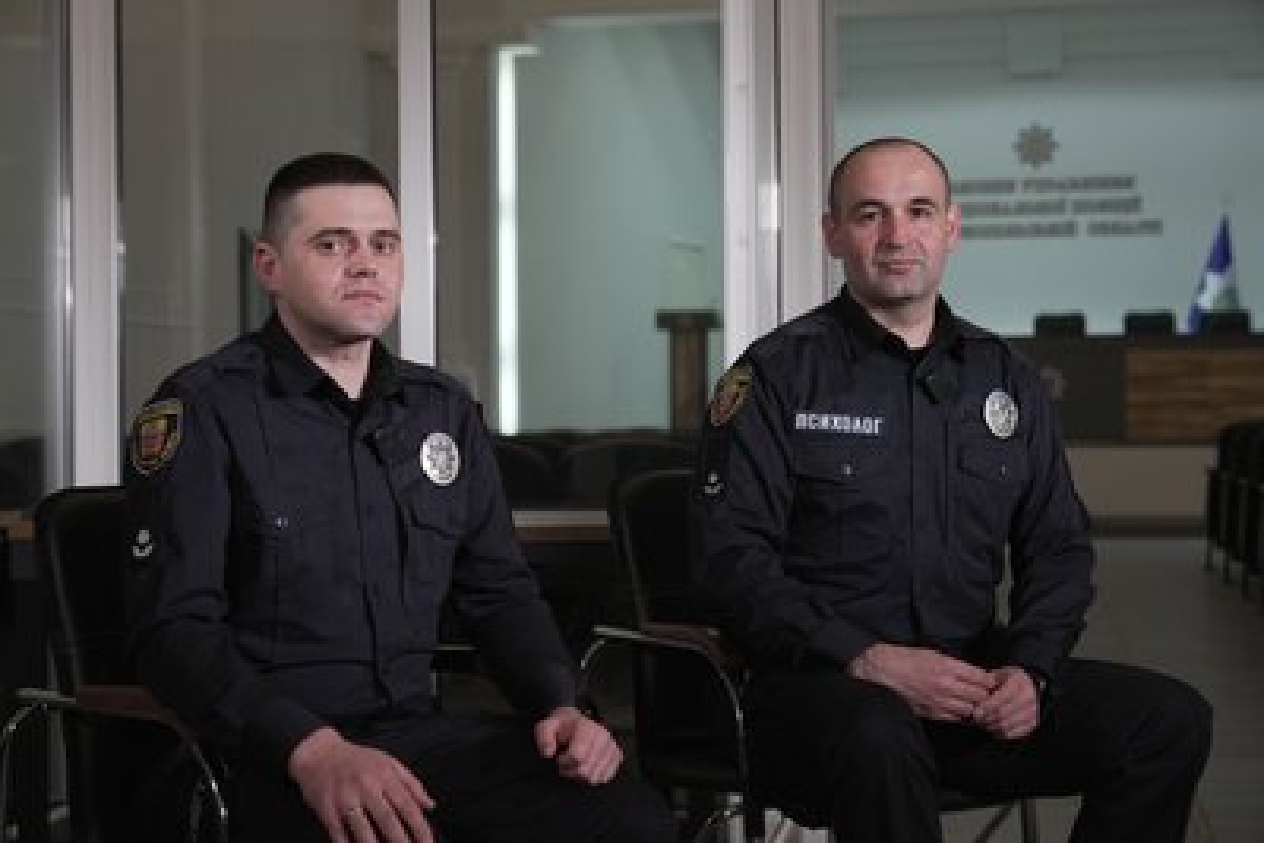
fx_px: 1932
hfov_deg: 36.2
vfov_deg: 24.6
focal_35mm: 55
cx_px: 632
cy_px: 422
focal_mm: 55
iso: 1000
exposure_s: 1/125
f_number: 4
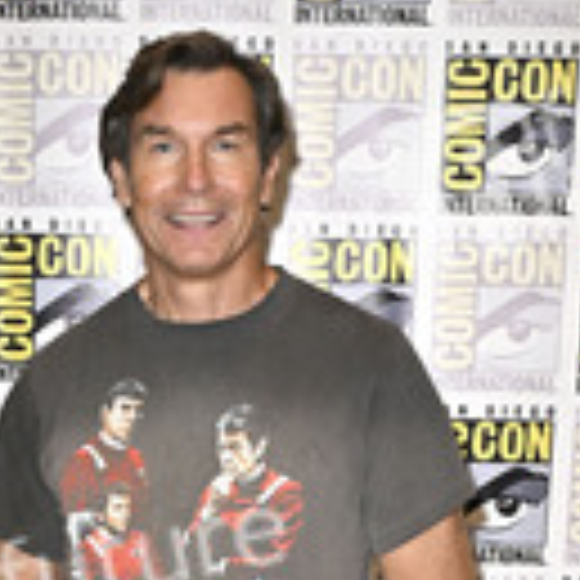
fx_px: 1744
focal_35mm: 92
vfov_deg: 17.2
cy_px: 841
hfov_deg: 18.8
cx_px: 202
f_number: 6.3
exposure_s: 1/250
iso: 2000
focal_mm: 35
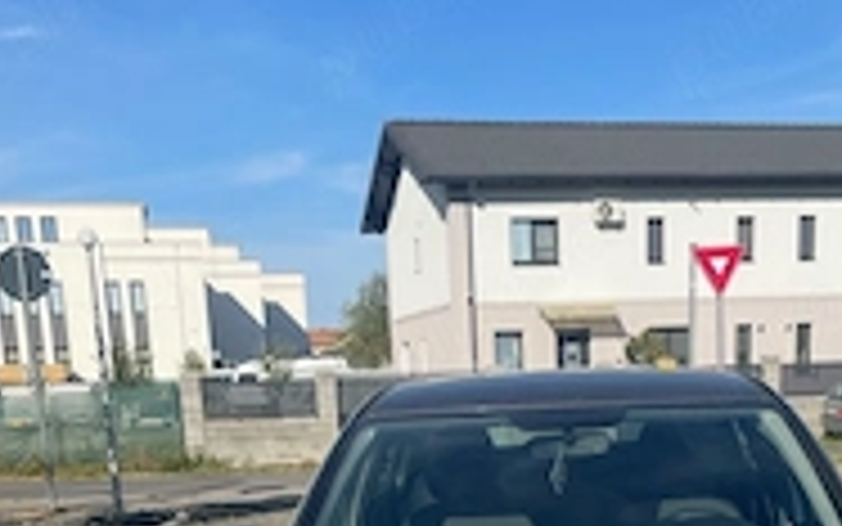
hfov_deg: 34.3
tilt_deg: -13.2
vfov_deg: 19.8
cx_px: 549
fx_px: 1354
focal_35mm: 59
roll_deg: +2.6
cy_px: 733
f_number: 1.6
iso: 32
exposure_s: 1/4132
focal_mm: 4.2
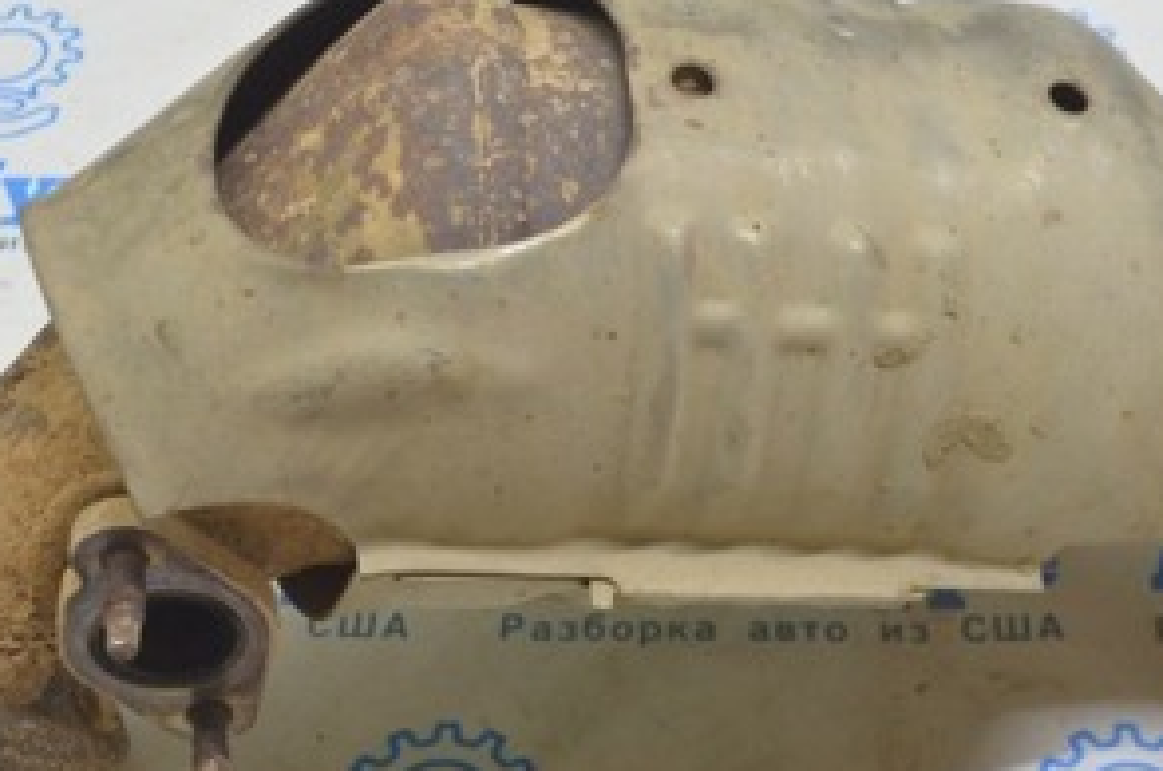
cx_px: 716
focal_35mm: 75
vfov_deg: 18.1
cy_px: 366
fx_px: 2422
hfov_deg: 26.9
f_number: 5.6
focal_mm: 23
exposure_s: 1/20
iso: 400
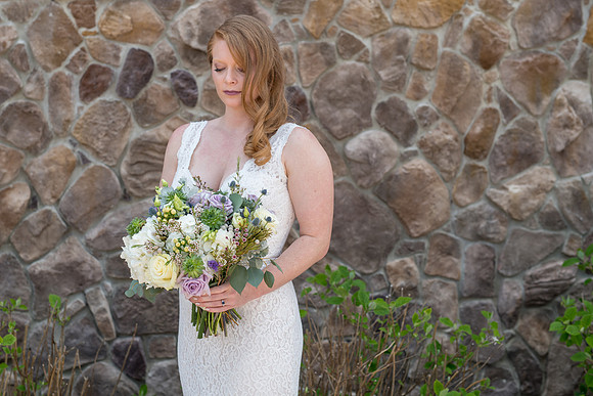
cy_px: 153
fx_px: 1026
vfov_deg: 21.8
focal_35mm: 62
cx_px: 242
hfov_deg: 32.2
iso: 100
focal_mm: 50
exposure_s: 1/250
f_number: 4.5
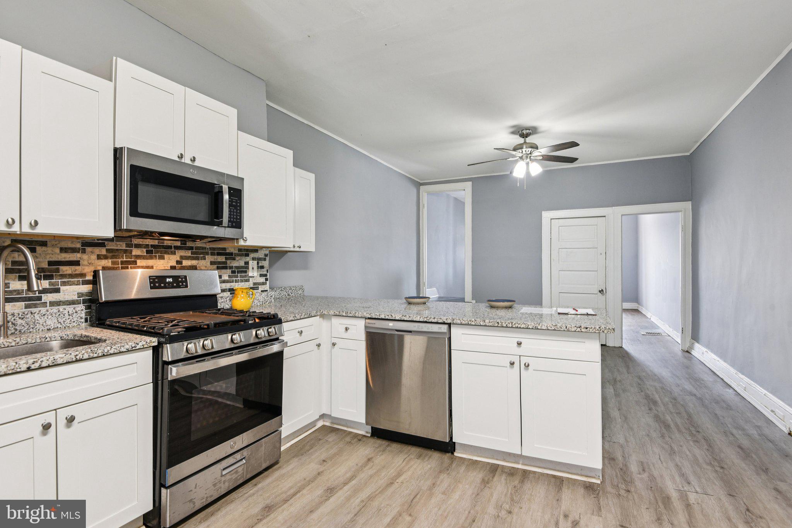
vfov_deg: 73.7
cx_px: 396
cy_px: 264
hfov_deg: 96.7
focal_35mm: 16
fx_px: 352
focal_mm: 16
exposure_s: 1/10
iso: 400
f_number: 8
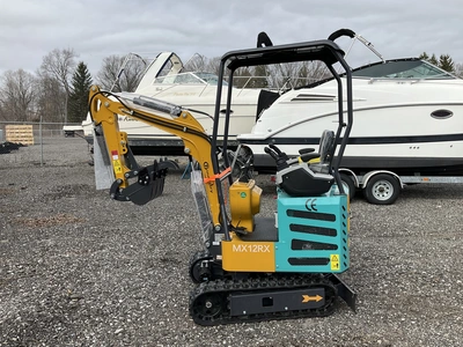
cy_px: 174
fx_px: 388
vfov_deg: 48.2
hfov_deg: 61.7
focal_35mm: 29
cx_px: 232
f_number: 1.8
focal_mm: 3
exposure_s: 1/1786
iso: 25
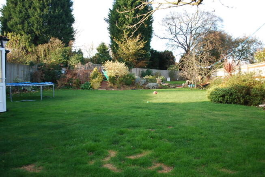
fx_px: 199
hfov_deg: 67.3
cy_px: 88
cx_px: 132
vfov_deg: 48.0
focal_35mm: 27
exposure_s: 1/60
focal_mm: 18
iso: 100
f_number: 4
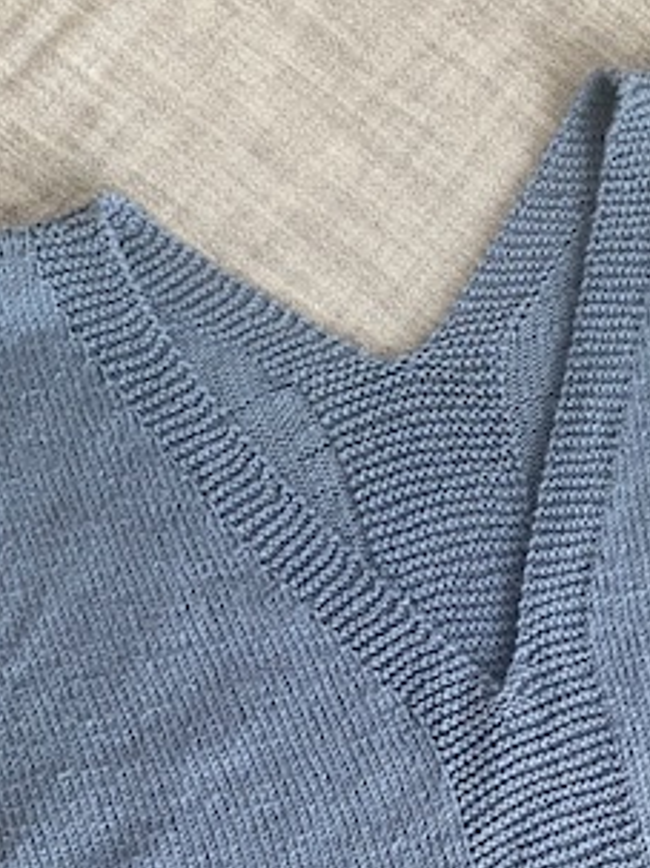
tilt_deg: -83.9
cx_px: 478
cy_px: 897
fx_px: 1378
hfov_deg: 26.2
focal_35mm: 55
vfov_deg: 31.8
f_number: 1.8
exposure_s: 1/50
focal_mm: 4.25
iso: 320
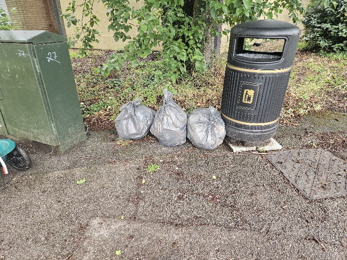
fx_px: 231
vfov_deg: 58.9
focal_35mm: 23
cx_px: 174
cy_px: 130
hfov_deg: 73.9
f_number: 1.8
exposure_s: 1/101
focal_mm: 5.4
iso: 200
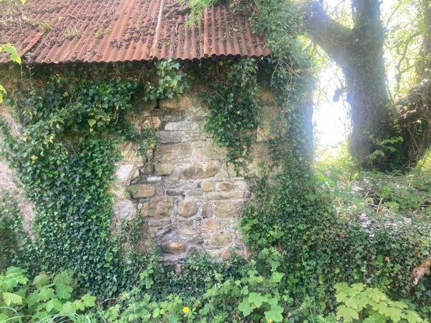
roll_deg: +2.7
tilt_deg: +2.2
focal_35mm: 28
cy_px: 162
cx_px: 216
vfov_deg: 49.7
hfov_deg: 63.4
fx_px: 349
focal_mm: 3.99
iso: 64
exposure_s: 1/121
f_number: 1.8
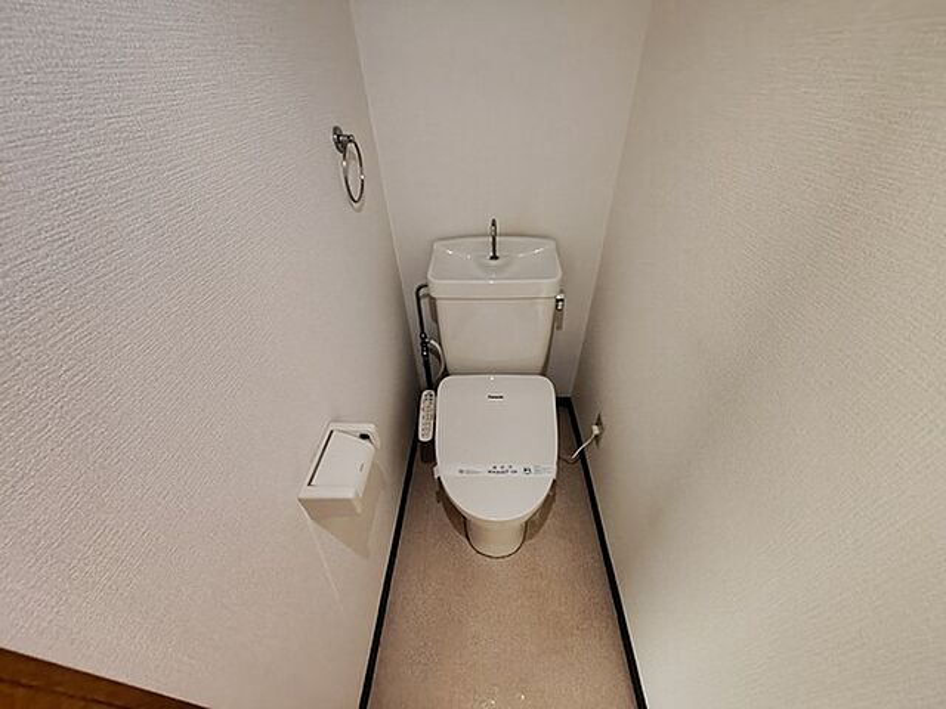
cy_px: 354
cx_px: 473
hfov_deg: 106.2
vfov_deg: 89.9
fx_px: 355
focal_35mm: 13
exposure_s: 1/30
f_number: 2.2
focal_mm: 2.16
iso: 1550
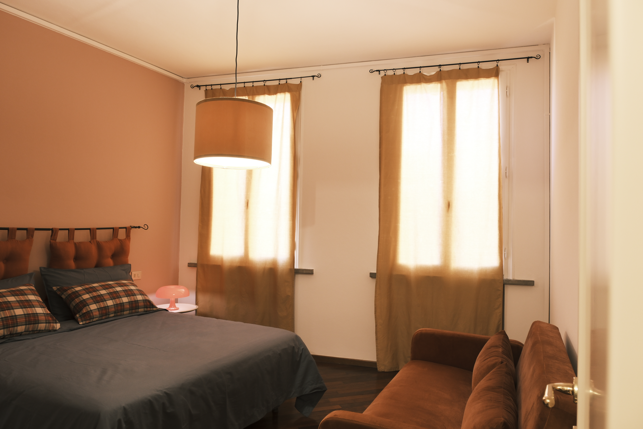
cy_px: 214
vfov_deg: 53.1
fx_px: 429
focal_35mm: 24
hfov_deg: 73.7
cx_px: 322
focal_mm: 16
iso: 500
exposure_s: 1/5.3
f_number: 5.6
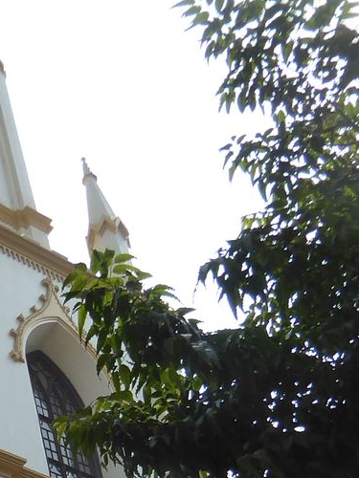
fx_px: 1106
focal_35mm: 80
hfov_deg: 17.5
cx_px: -80
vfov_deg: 20.7
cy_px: 720
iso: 125
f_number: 3.3
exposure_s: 1/1000
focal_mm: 4.3
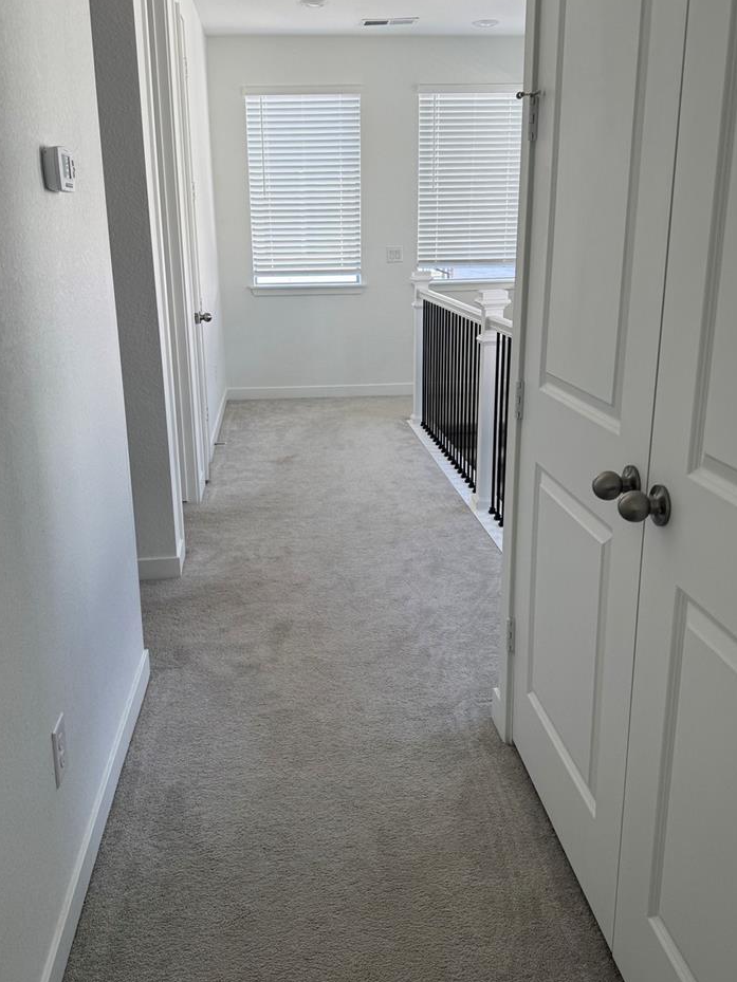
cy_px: 487
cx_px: 329
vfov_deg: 58.3
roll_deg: +1.0
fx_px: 880
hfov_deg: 45.4
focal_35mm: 31
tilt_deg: -16.0
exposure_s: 1/120
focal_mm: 6.76
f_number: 1.78
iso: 80
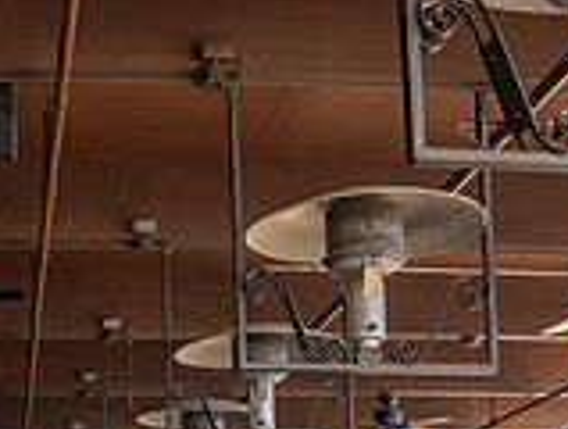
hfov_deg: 22.9
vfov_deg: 16.4
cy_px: 602
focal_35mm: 84
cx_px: 111
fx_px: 1381
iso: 320
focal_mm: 24
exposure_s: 1/100
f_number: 3.5
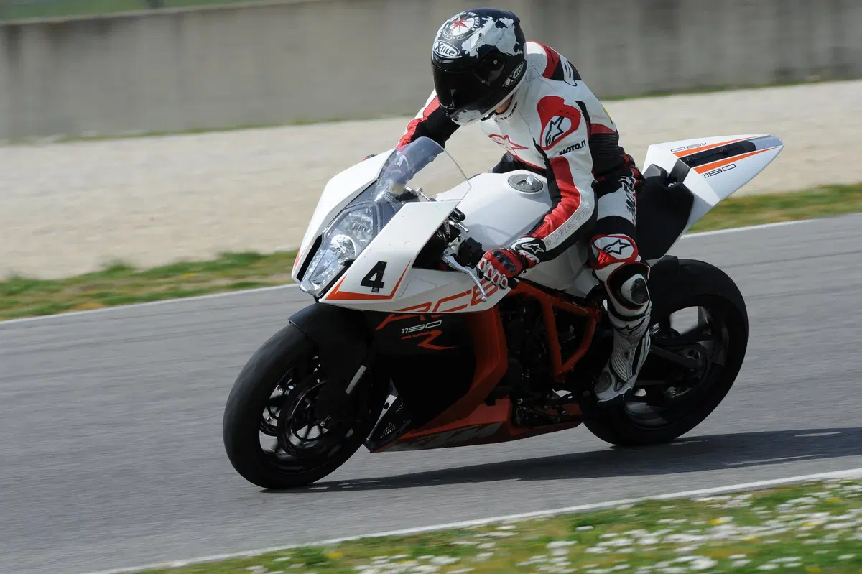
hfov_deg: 5.2
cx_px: 431
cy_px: 287
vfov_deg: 3.4
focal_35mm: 400
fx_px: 9573
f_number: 11
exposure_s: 1/500
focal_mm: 400
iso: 400
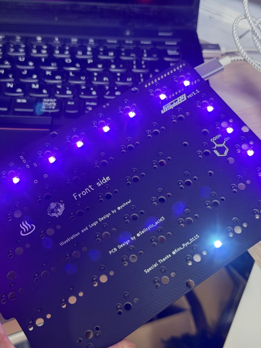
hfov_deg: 30.3
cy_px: 174
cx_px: 130
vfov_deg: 39.7
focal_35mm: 48
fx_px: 483
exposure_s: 1/40
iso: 500
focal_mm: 6.76
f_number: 1.78
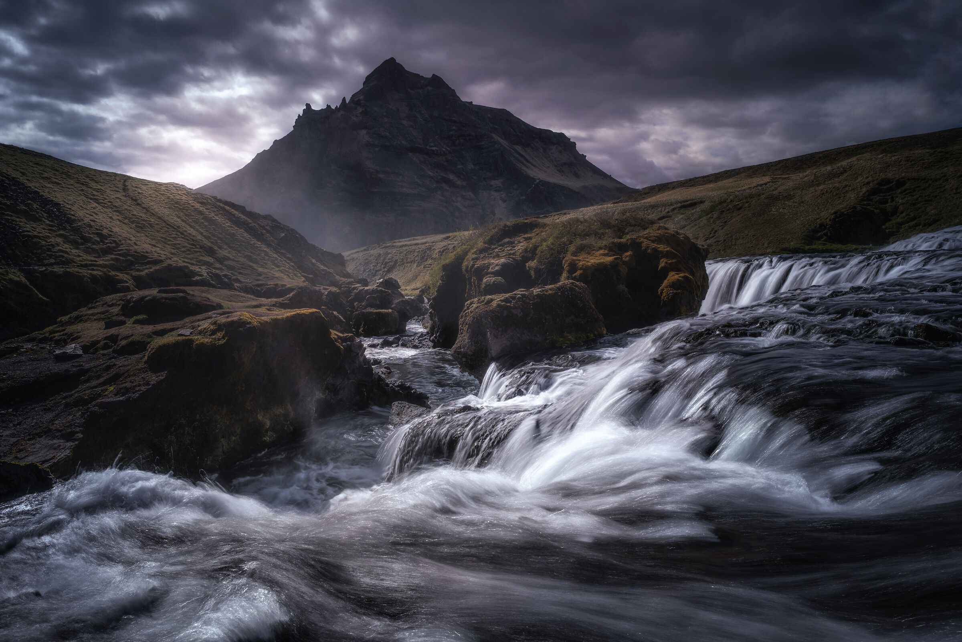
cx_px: 481
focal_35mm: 21
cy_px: 321
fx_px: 561
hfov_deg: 81.2
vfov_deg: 59.5
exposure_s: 1/6
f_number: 11
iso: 50
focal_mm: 21
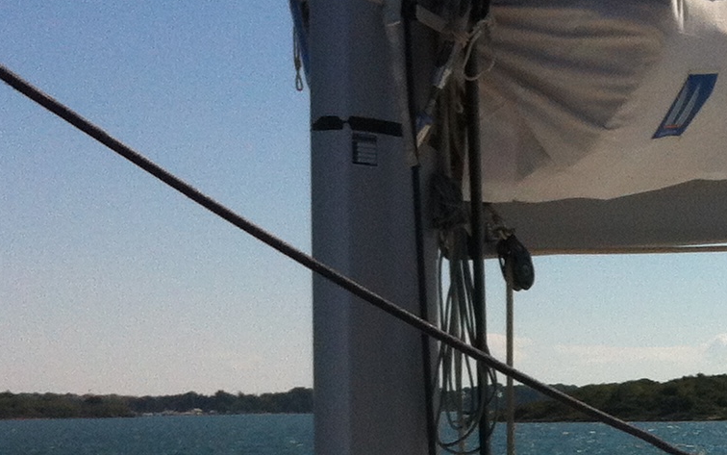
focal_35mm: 127
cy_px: 771
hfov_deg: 15.5
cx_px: 979
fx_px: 2517
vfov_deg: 9.9
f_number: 2.8
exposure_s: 1/3771
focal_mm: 3.85
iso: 80
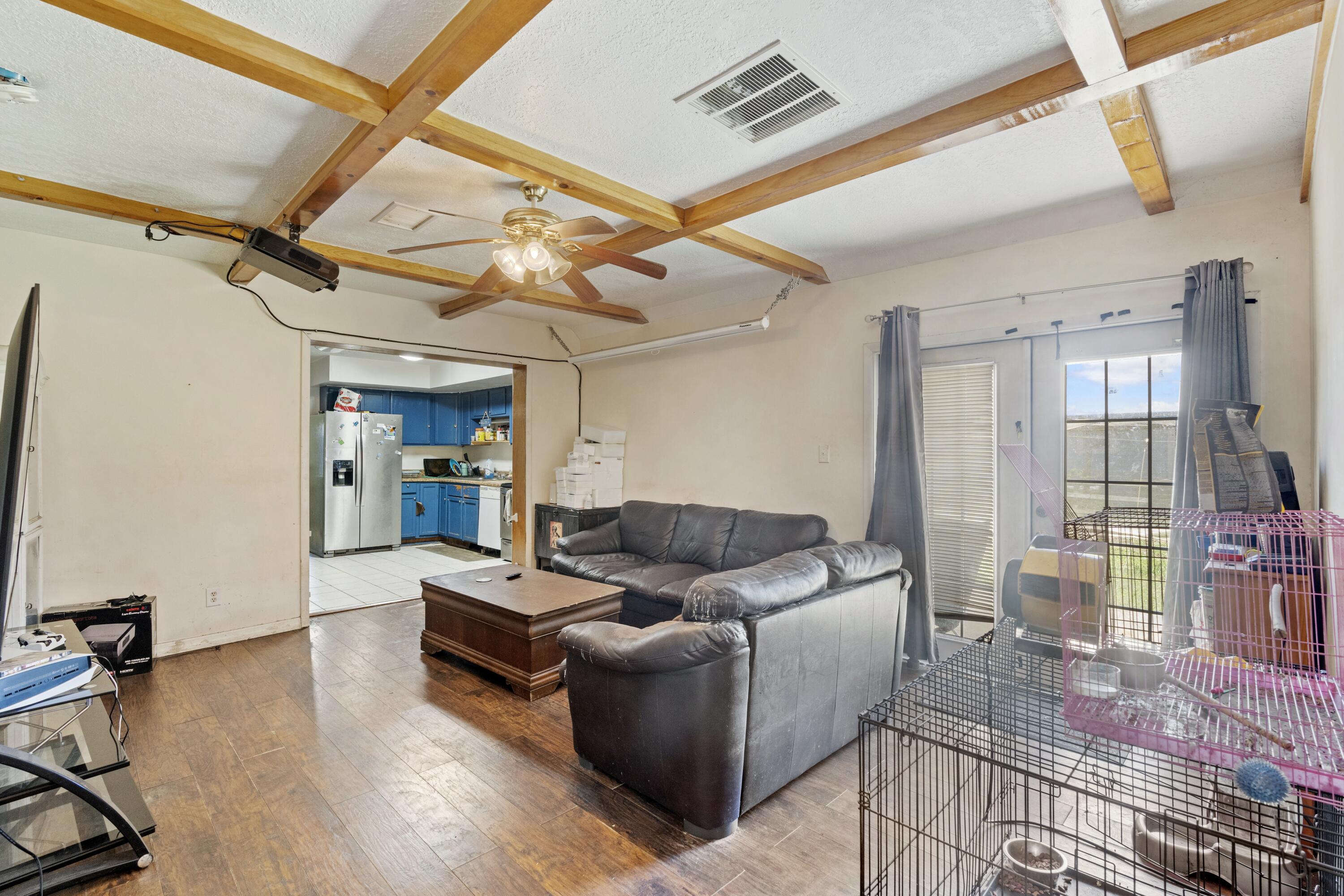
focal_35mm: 16
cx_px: 672
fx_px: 597
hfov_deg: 96.7
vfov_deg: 73.7
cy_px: 448
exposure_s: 1/3
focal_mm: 16
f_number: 8
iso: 800
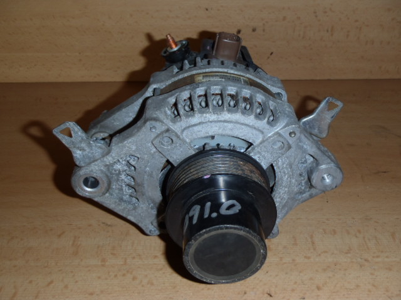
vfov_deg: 37.7
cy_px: 150
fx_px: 440
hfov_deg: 49.0
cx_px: 200
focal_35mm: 38
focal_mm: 6.83
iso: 100
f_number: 4.6
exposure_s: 1/40
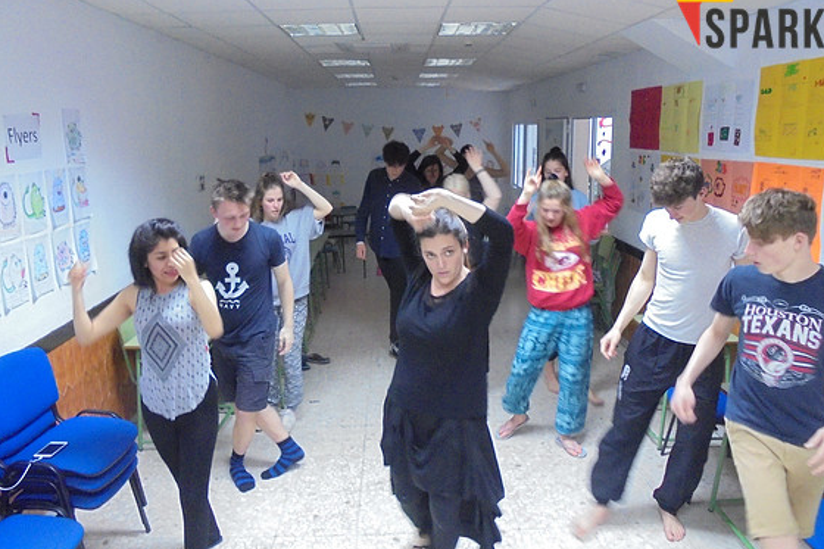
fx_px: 641
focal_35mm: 28
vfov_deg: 46.3
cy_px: 244
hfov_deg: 65.5
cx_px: 411
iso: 640
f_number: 3.5
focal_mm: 4.6
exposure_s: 1/20
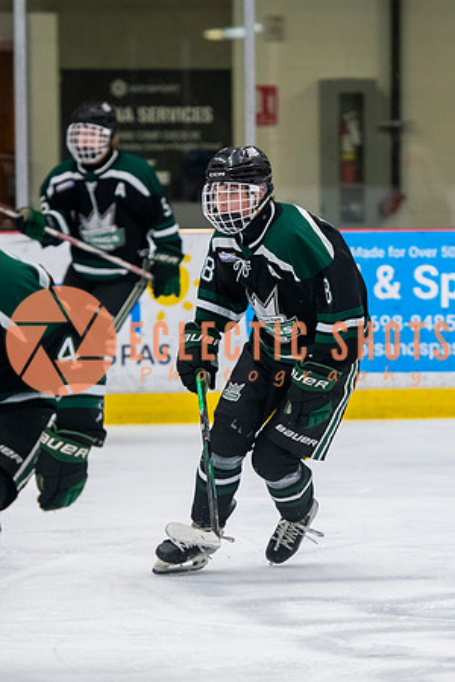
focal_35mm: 264
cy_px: 360
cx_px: 336
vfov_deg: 7.8
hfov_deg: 5.2
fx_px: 5005
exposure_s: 1/640
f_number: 3.2
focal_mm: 140
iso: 2000
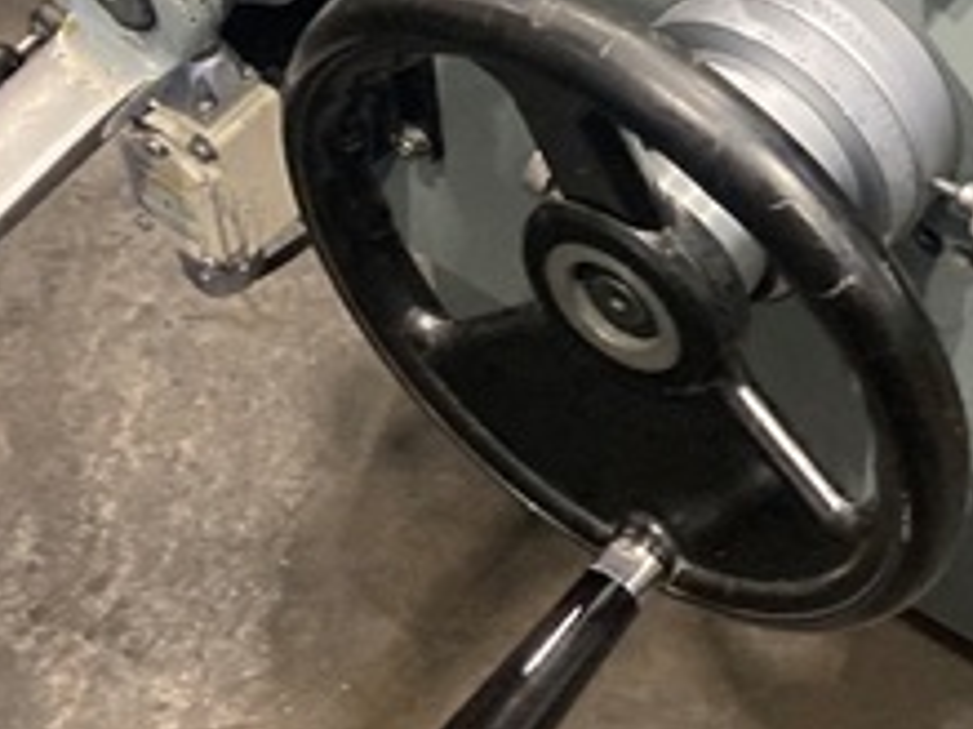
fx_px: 2304
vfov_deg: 17.4
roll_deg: -0.6
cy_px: -80
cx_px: 813
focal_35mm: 82
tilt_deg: -42.4
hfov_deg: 23.4
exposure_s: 1/60
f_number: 1.8
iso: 320
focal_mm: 3.99
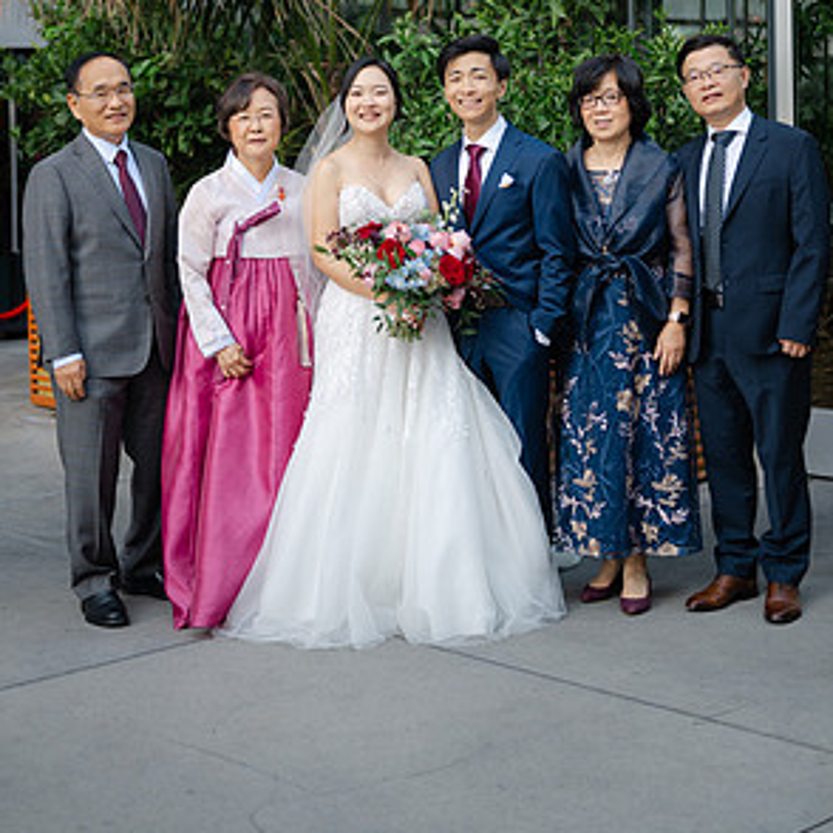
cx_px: 422
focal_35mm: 65
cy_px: 201
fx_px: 1770
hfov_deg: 26.5
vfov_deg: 26.1
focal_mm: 50
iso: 80
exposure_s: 1/400
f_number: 1.8
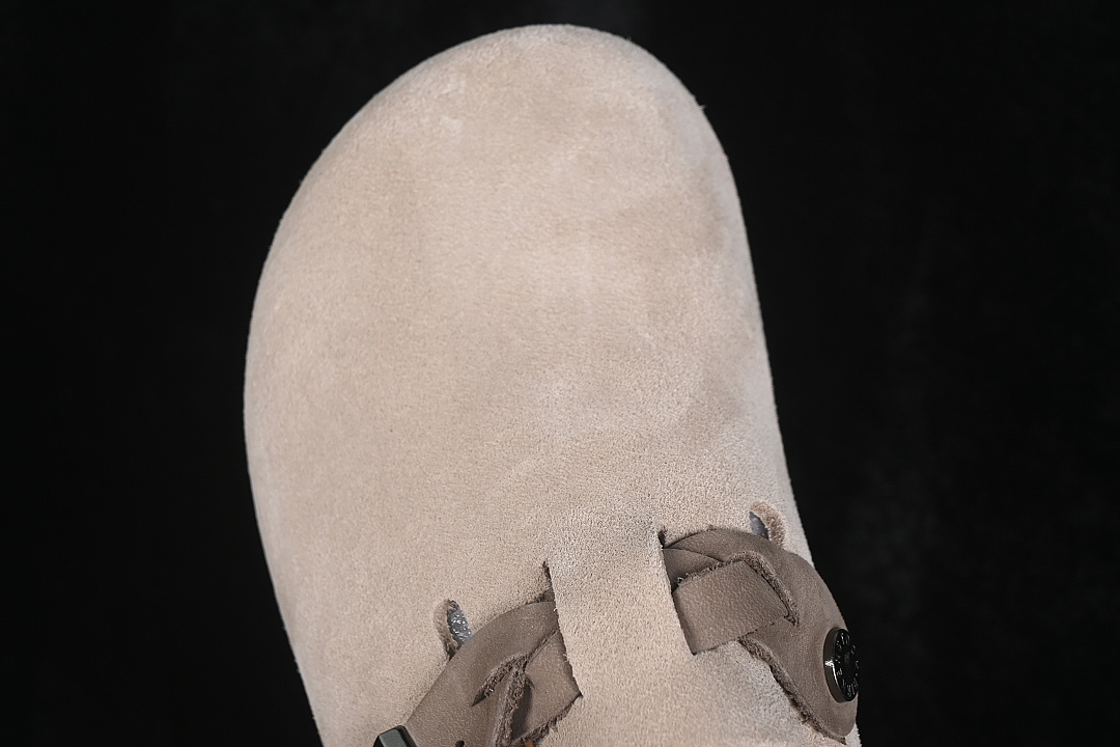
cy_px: 374
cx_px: 560
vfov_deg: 18.2
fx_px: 2333
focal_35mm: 75
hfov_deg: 27.0
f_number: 7.1
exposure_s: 1/80
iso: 160
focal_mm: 50
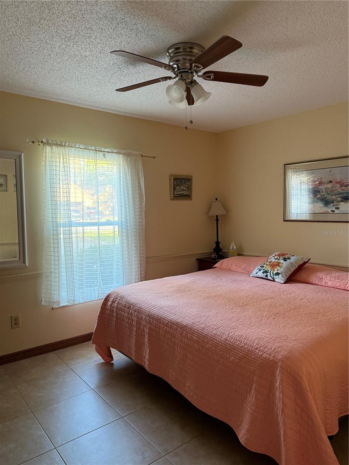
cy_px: 232
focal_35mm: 24
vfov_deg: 71.6
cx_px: 174
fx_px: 323
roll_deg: -1.3
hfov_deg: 56.8
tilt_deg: -4.3
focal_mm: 6.76
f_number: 1.78
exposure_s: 1/60
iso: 320
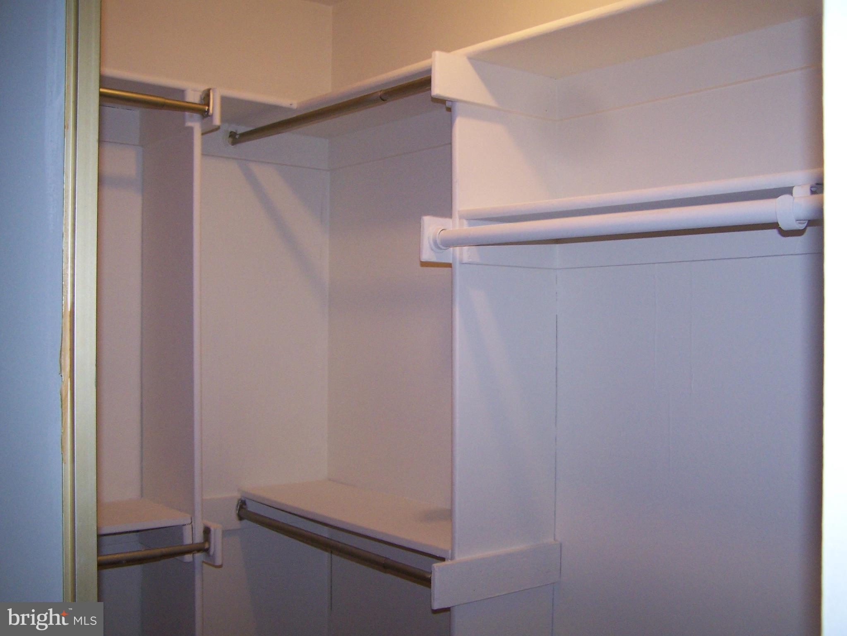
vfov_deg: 37.7
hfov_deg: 49.0
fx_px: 930
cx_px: 424
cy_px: 318
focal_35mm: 38
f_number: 2.8
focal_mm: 6.3
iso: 140
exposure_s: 1/60
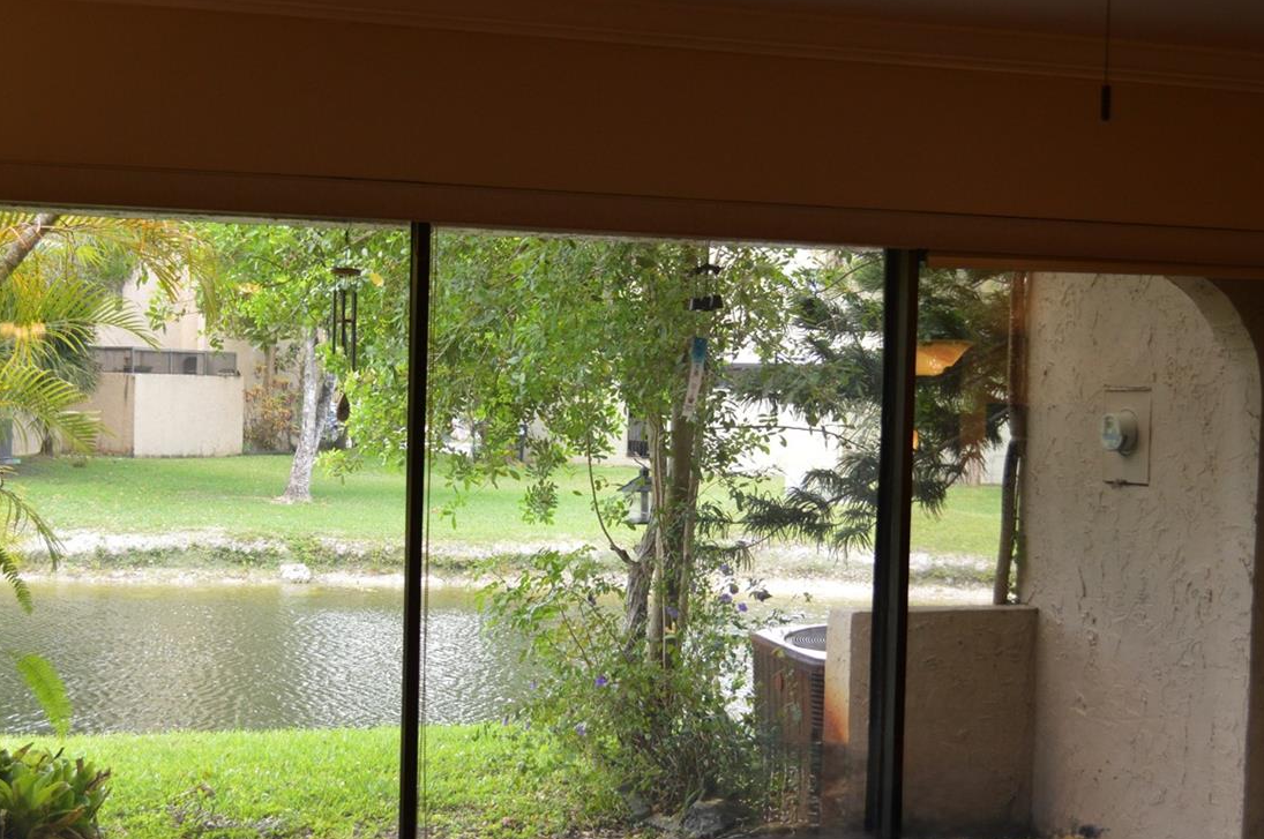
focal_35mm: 57
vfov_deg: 23.7
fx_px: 1999
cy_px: 481
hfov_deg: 35.1
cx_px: 567
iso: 400
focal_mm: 26
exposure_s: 1/80
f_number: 4.2
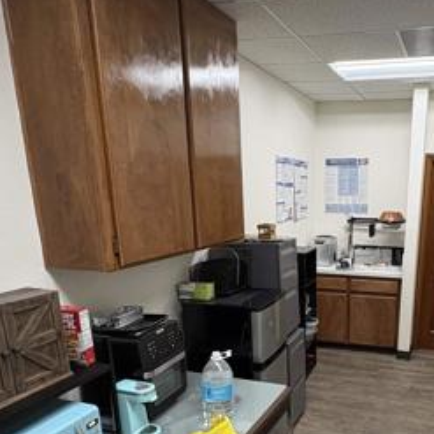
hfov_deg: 49.2
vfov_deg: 49.4
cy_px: 316
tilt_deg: -16.1
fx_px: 454
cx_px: 323
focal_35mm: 32
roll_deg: -1.1
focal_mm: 2.22
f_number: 2.2
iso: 200
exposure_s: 1/60
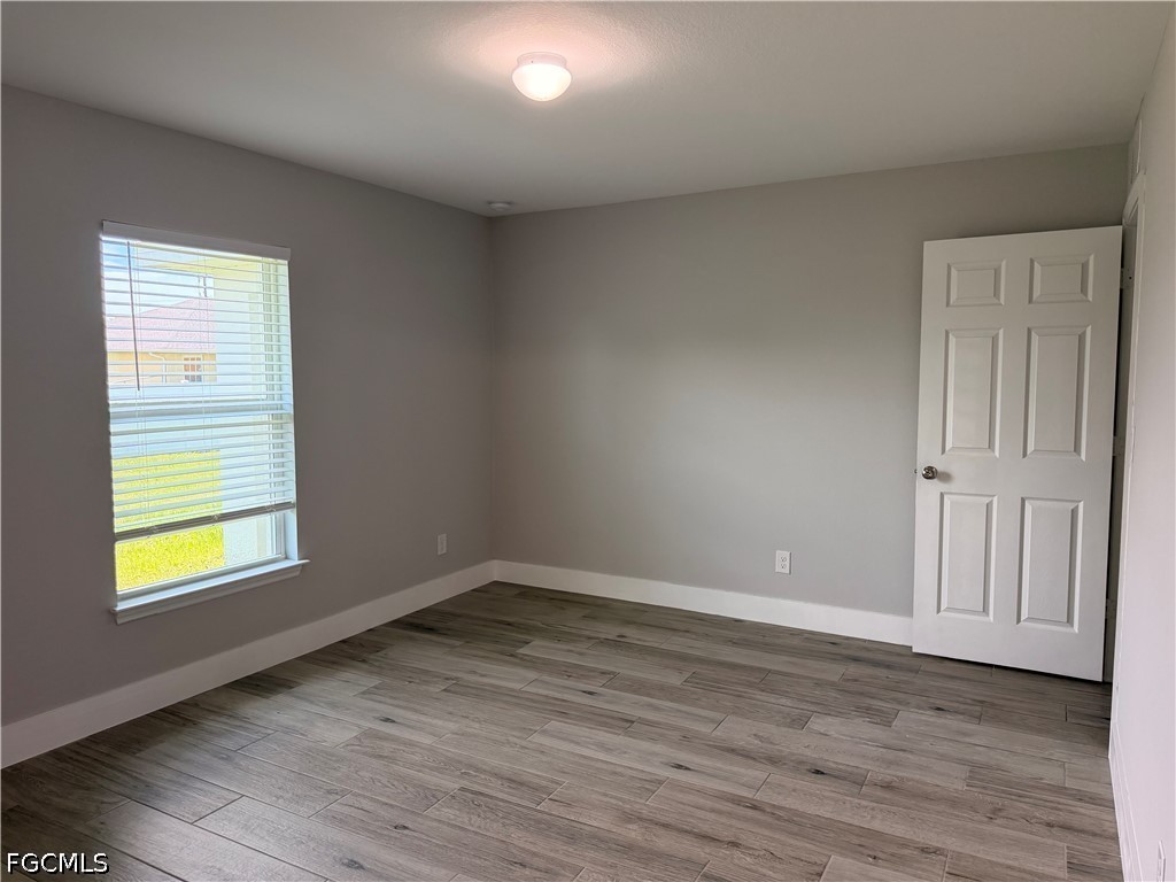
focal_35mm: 24
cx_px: 588
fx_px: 815
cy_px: 441
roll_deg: +0.2
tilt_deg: -5.0
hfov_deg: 71.6
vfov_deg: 56.8
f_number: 1.78
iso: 200
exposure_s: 1/159
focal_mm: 6.76
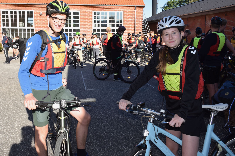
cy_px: 69
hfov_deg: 50.0
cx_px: 107
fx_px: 252
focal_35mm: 39
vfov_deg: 34.5
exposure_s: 1/200
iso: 100
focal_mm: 23
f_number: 8
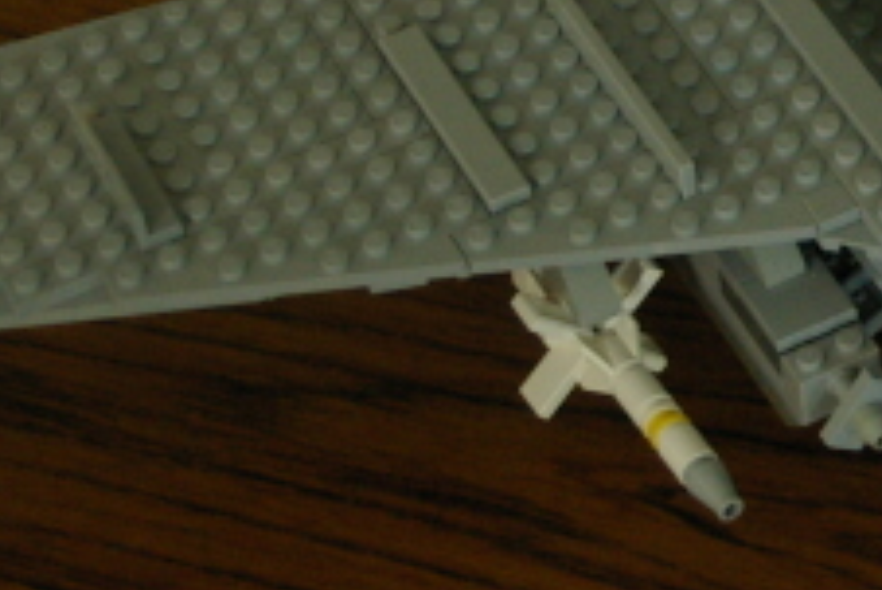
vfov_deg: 6.7
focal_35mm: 204
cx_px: 995
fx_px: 5001
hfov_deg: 10.0
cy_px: 90
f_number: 5.6
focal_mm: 30
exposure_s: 1/100
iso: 800
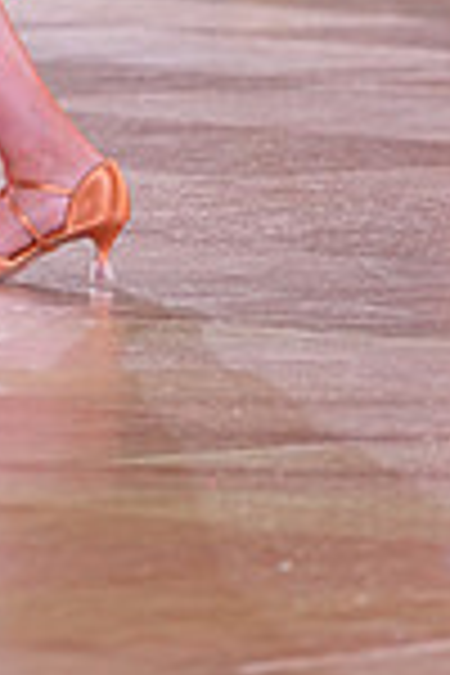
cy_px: -562
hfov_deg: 2.2
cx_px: -389
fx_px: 11737
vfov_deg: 3.3
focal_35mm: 626
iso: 1250
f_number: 4
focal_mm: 162
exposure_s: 1/100
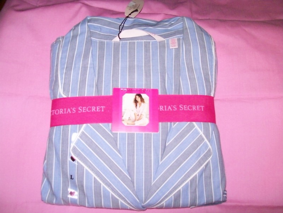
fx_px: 294
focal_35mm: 36
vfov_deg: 39.7
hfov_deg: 51.4
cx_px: 142
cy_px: 106
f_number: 2.7
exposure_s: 1/64
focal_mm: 6
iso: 160
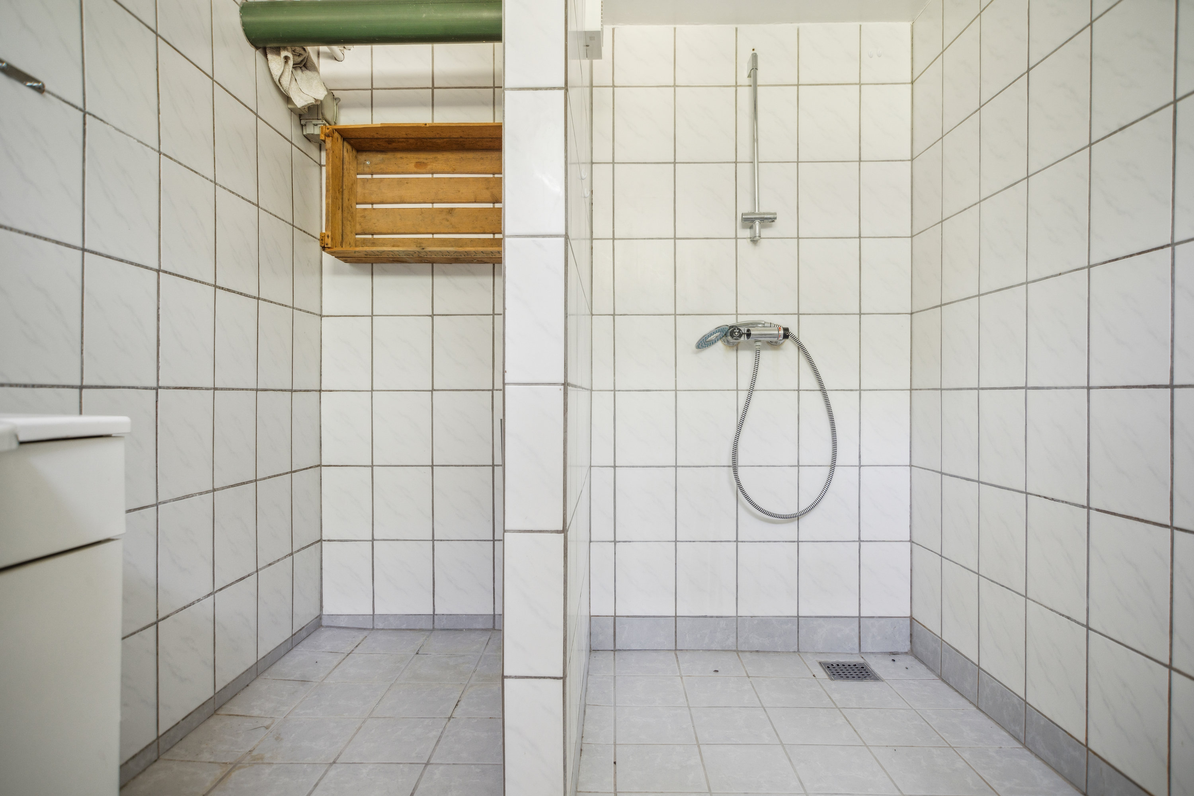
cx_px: 597
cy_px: 398
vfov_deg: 61.9
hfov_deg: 84.0
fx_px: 663
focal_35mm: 20
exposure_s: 1/5
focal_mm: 20
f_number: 8
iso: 1250
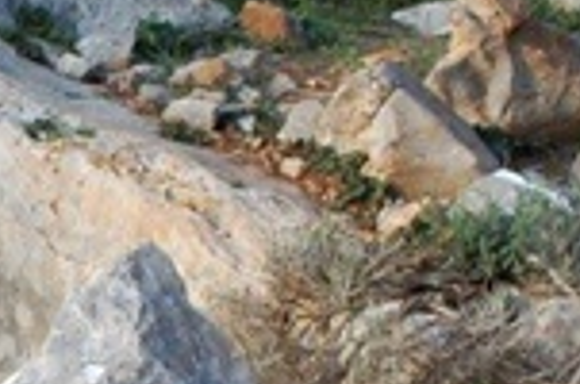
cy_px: 353
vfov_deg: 9.5
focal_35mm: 143
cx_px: -265
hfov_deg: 13.6
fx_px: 2299
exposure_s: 1/160
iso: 200
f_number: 6.3
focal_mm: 18
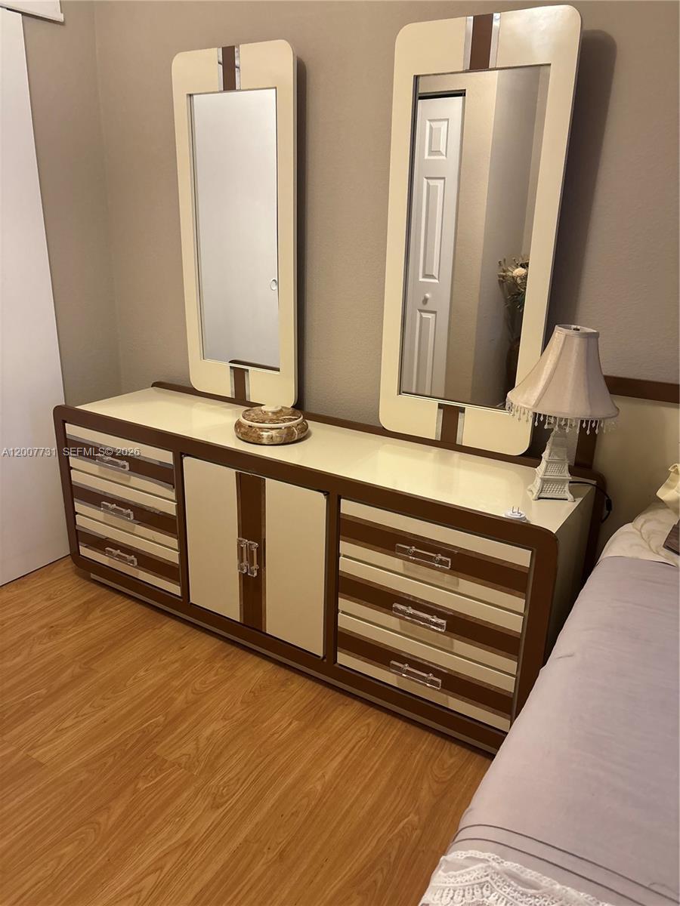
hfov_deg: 53.1
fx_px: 681
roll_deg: -2.1
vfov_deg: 67.3
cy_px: 453
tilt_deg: -18.0
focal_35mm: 26
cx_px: 340
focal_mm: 5.96
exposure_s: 1/60
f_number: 1.6
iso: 320
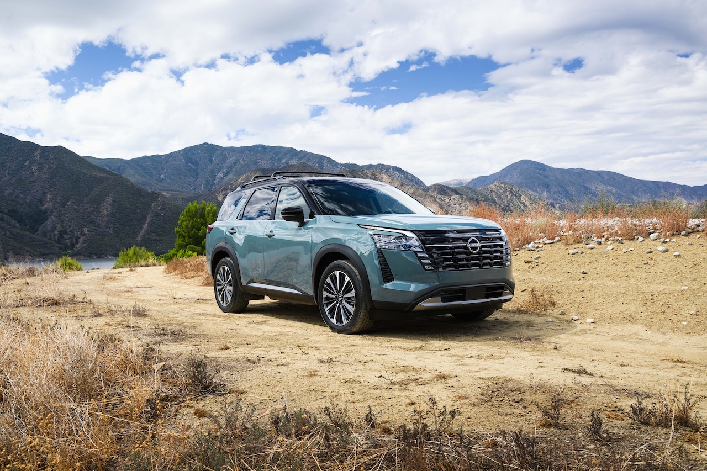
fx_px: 668
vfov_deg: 38.9
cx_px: 354
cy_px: 236
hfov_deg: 55.8
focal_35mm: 34
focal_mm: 34
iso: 100
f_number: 5.6
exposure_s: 1/250
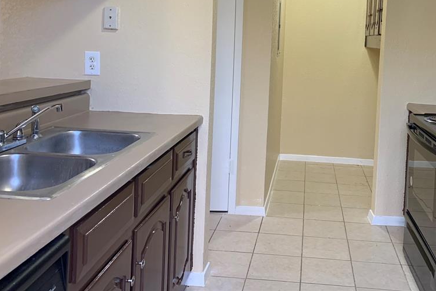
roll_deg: -2.9
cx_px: 287
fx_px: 448
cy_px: 68
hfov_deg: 51.0
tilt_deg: -2.5
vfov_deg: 35.1
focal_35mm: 37
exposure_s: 1/60
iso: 125
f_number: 1.8
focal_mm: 4.25
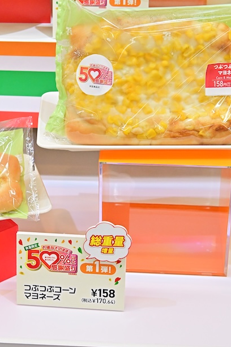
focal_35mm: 98
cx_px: 61
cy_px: 160
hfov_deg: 13.9
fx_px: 943
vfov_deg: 20.8
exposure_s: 1/320
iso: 4000
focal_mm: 60
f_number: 7.1
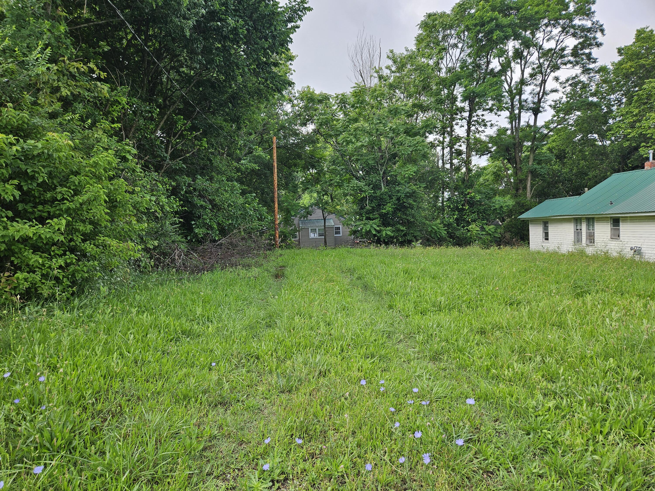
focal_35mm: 23
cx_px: 328
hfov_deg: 73.9
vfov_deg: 58.9
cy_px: 246
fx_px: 435
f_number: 1.8
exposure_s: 1/438
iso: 25
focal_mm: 5.4
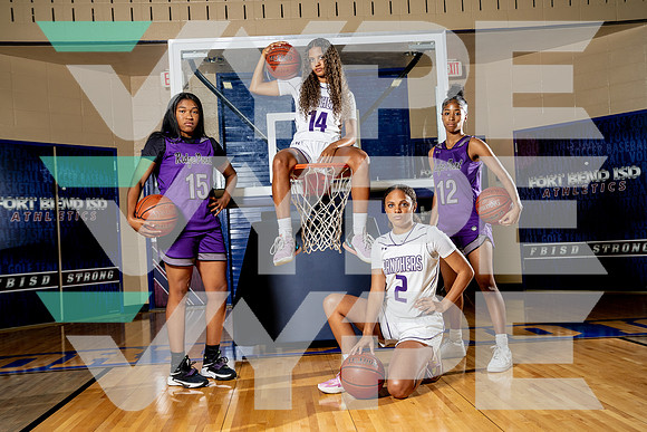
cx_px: 324
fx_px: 701
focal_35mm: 39
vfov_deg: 34.2
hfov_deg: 49.5
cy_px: 216
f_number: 5.6
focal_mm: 39
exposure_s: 1/250
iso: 400
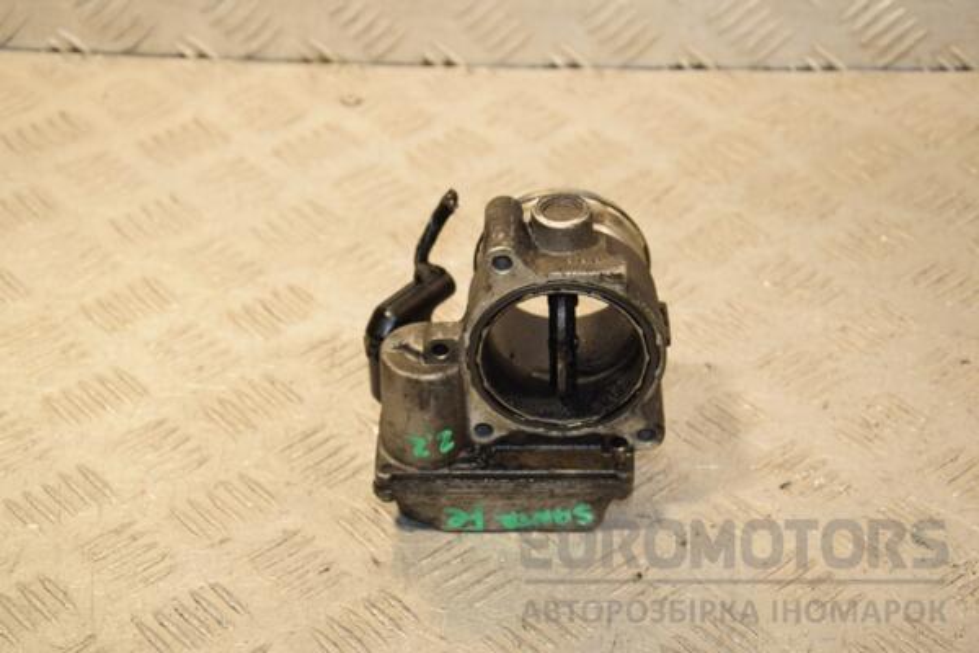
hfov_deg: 23.4
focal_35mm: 87
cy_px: 326
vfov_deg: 15.7
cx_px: 490
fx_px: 2366
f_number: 6.3
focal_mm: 58
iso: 800
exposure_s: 1/200
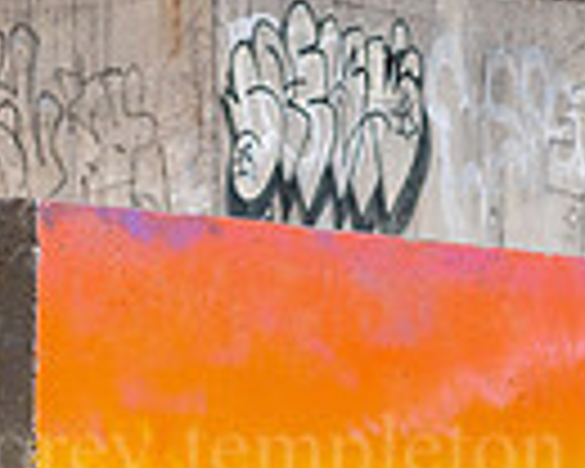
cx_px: 749
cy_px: 303
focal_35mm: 393
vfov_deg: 3.9
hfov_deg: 4.9
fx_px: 6804
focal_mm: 70
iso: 800
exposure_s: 1/2000
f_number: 7.1
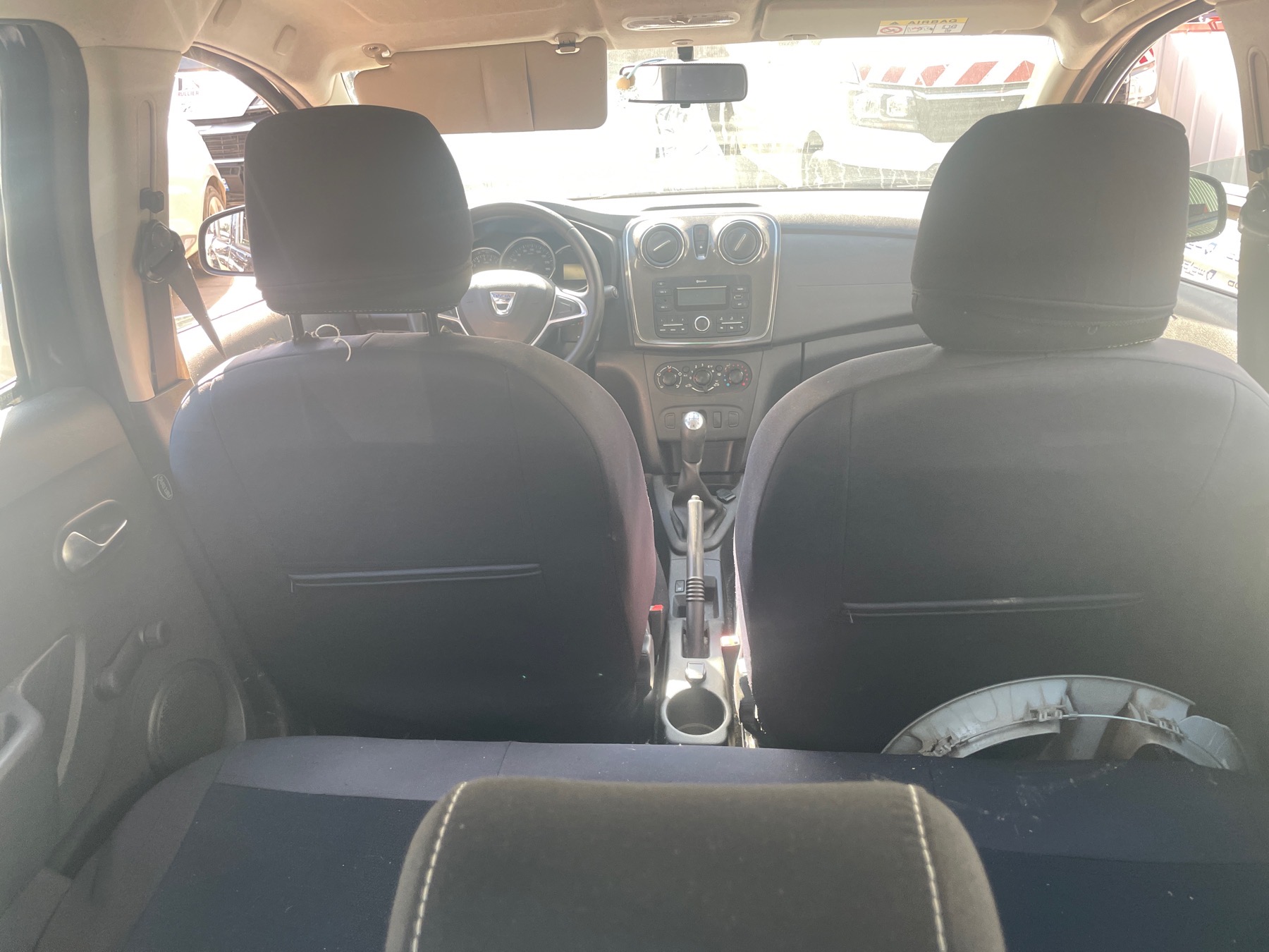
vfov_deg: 53.1
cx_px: 634
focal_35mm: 26
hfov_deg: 67.3
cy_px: 476
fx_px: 953
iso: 80
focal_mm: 4.2
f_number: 1.6
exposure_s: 1/121
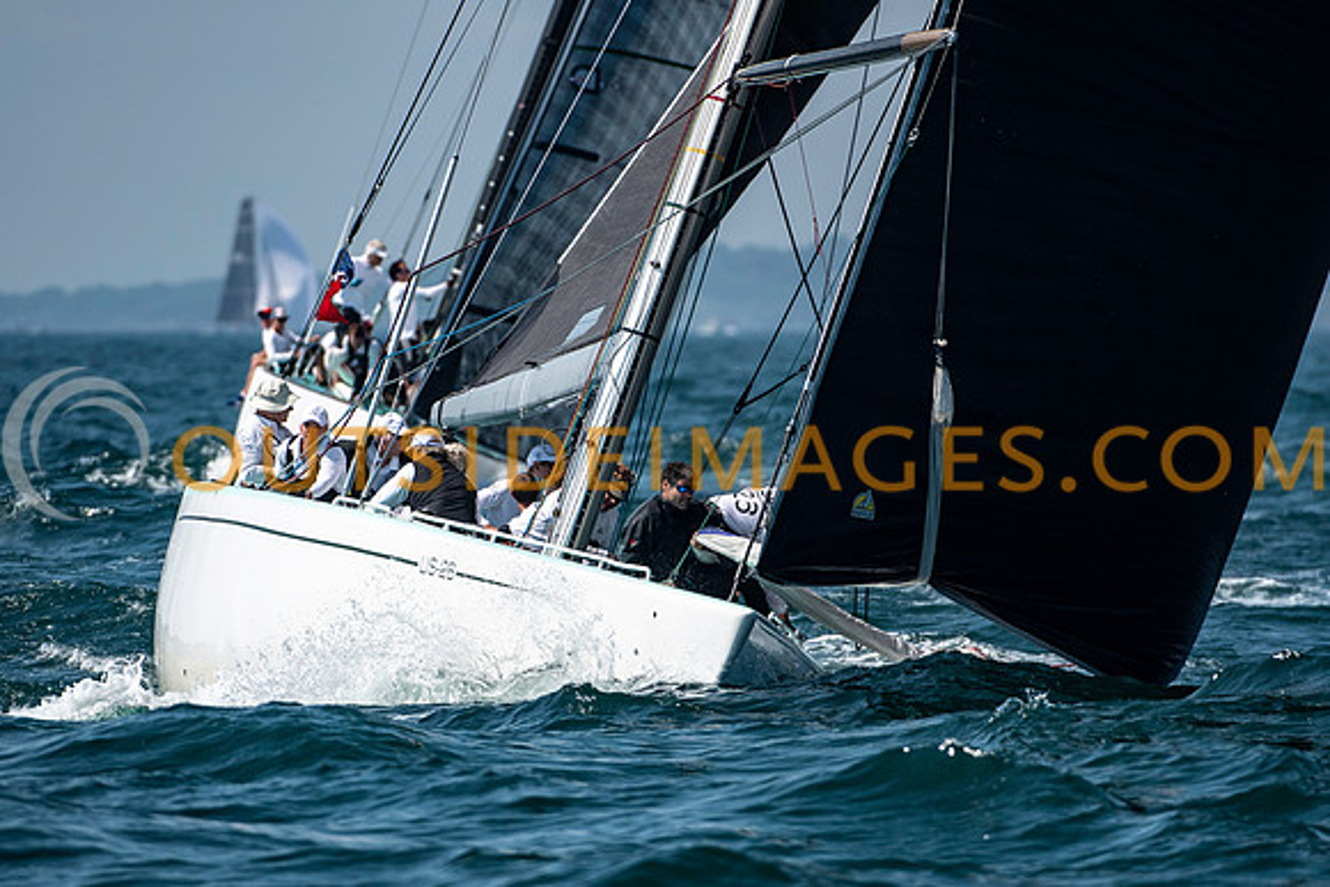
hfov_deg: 3.6
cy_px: 488
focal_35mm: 573
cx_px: 599
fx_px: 21187
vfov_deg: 2.4
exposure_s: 1/3200
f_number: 5
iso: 400
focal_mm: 340
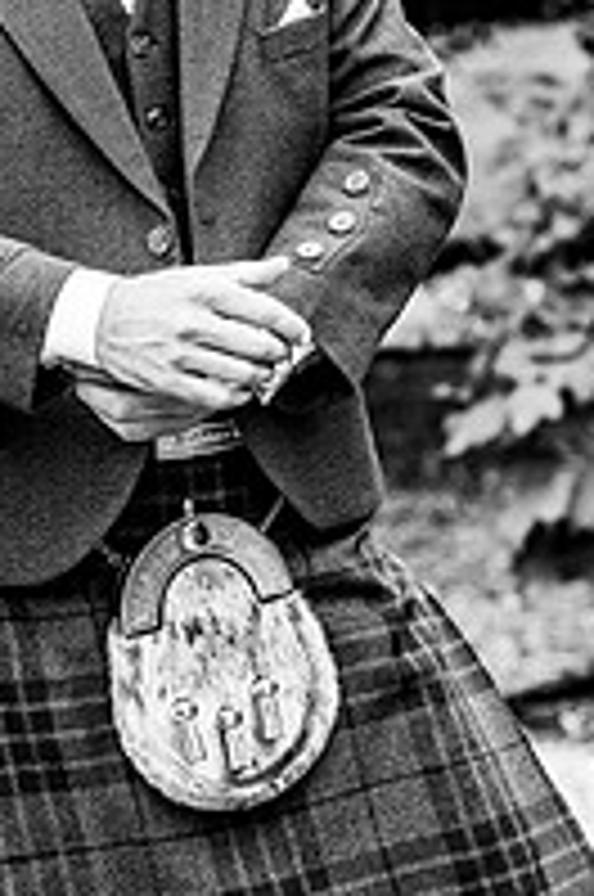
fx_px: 7599
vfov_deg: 6.7
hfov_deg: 4.5
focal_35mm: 306
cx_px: 144
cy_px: 59
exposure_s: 1/160
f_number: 5.6
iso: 320
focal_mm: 135
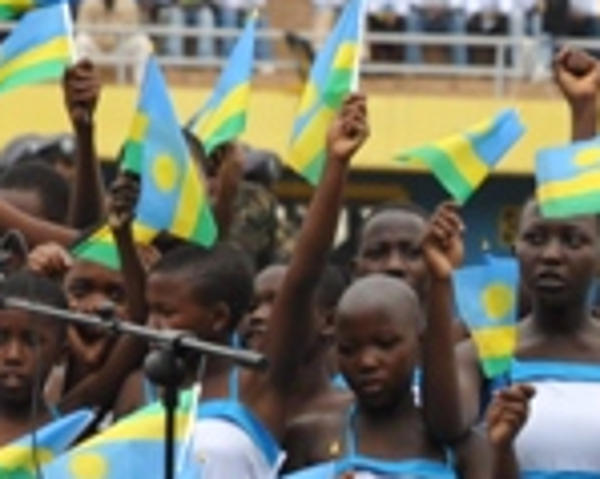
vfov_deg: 2.1
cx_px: -689
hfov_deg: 2.6
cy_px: 519
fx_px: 12972
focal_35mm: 731
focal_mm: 145
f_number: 8
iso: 400
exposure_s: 1/250
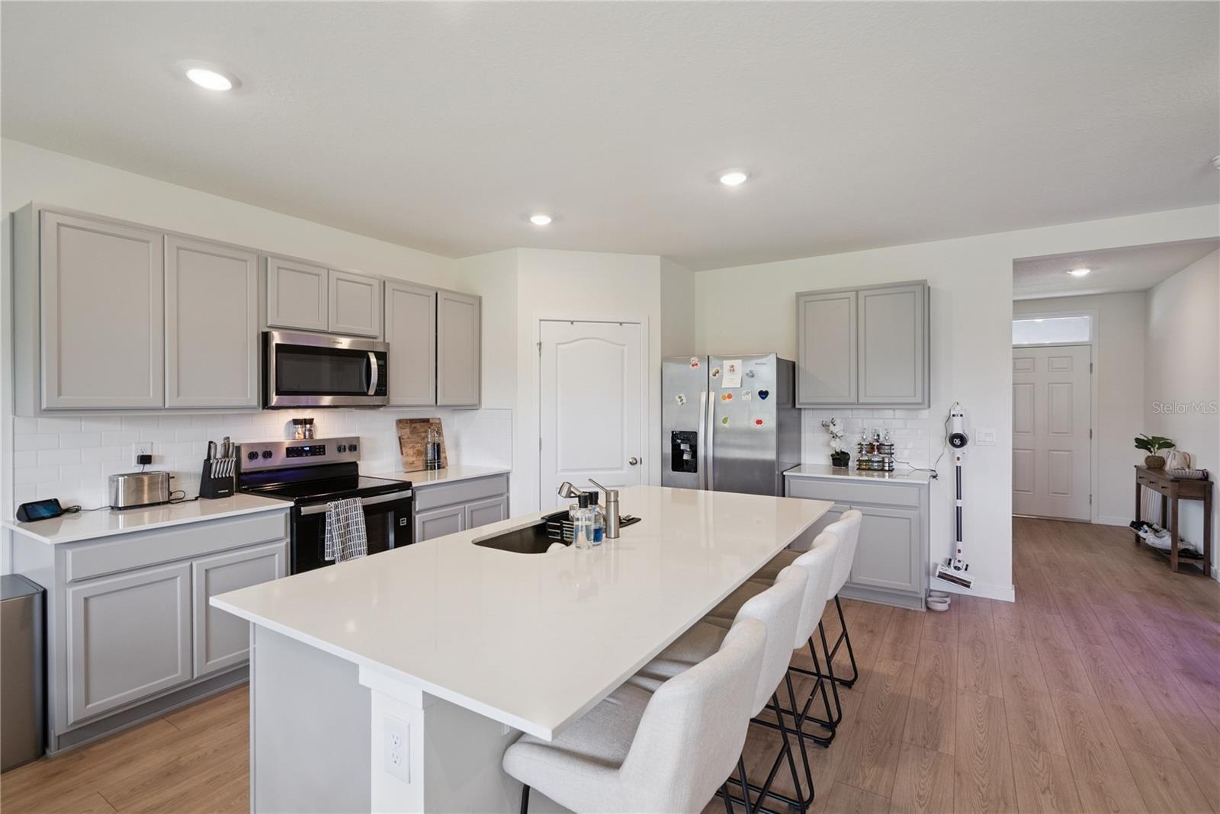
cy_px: 407
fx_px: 542
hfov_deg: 96.7
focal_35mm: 16
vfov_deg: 73.8
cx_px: 610
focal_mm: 16
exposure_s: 1/50
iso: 800
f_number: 9
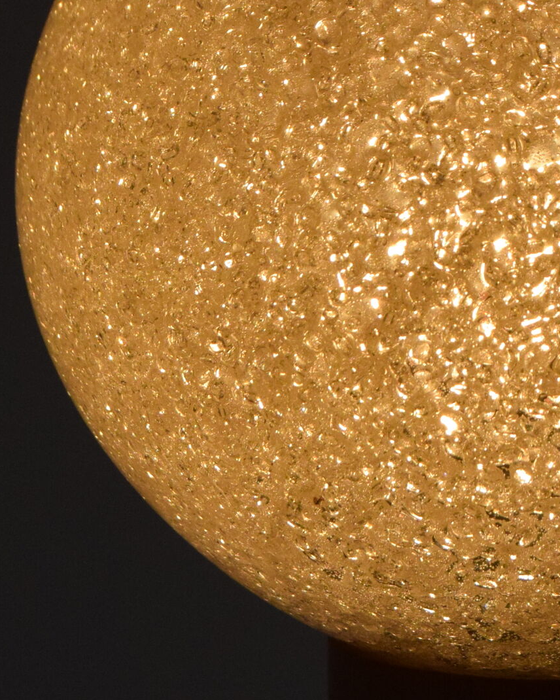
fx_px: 3673
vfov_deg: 10.9
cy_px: 272
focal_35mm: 177
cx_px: 532
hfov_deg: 8.7
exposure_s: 1/400
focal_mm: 45
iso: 1600
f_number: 10
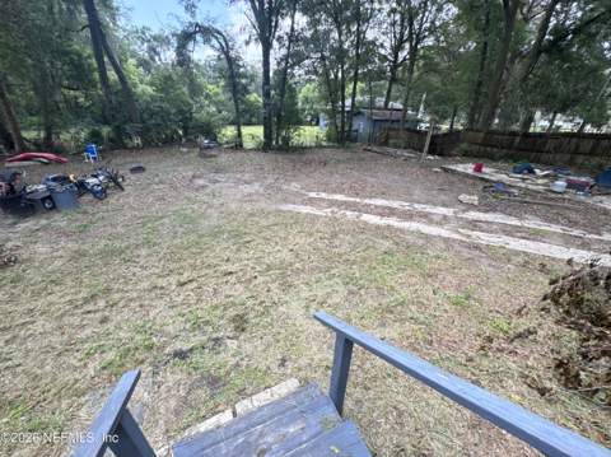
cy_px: 228
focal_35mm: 14
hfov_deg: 102.1
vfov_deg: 85.6
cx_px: 306
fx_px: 247
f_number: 2.2
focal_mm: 2.22
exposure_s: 1/198
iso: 40
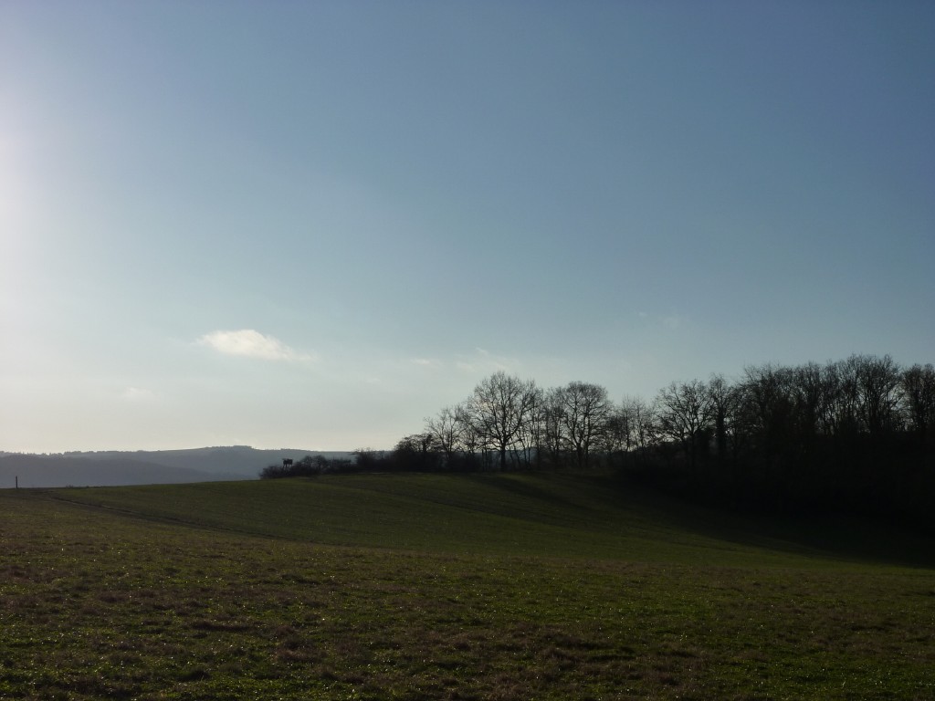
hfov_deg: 39.7
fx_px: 1297
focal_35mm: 48
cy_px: 350
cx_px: 468
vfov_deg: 30.3
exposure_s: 1/1000
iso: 125
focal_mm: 7.9
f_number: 6.3
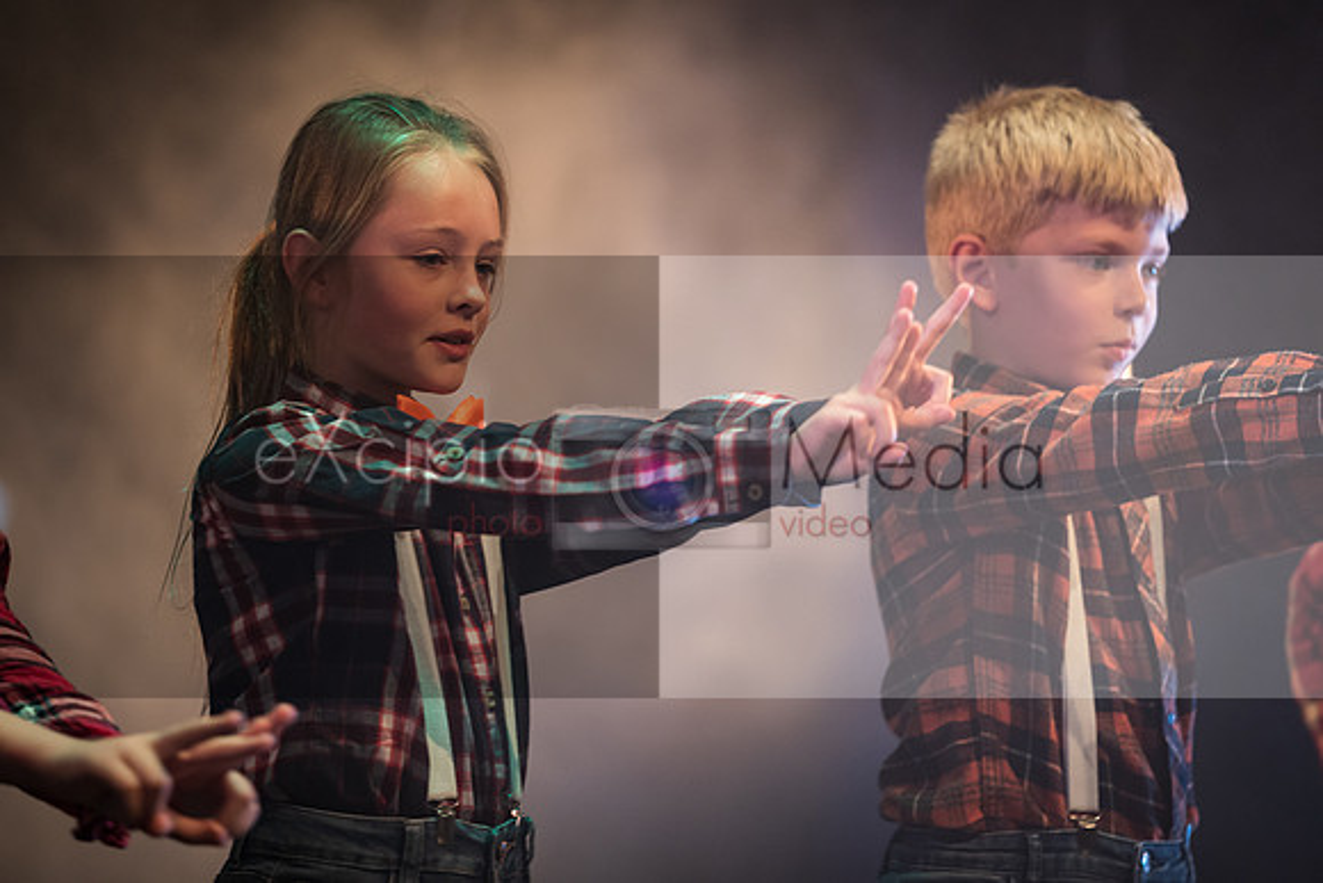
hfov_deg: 9.6
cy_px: 412
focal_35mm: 213
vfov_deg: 6.4
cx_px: 706
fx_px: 7841
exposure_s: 1/125
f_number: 2.8
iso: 1250
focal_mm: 200
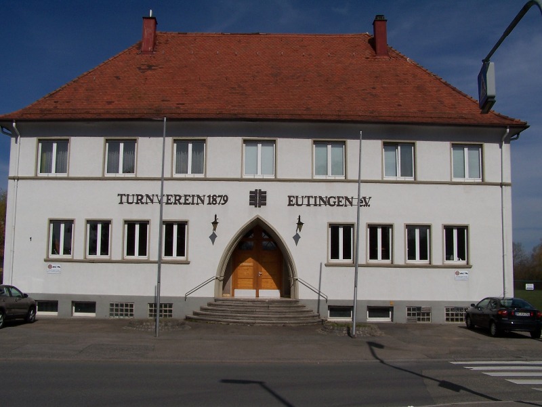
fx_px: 595
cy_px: 204
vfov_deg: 37.7
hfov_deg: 49.0
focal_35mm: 38
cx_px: 271
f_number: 5.6
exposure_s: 1/1500
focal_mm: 6.3
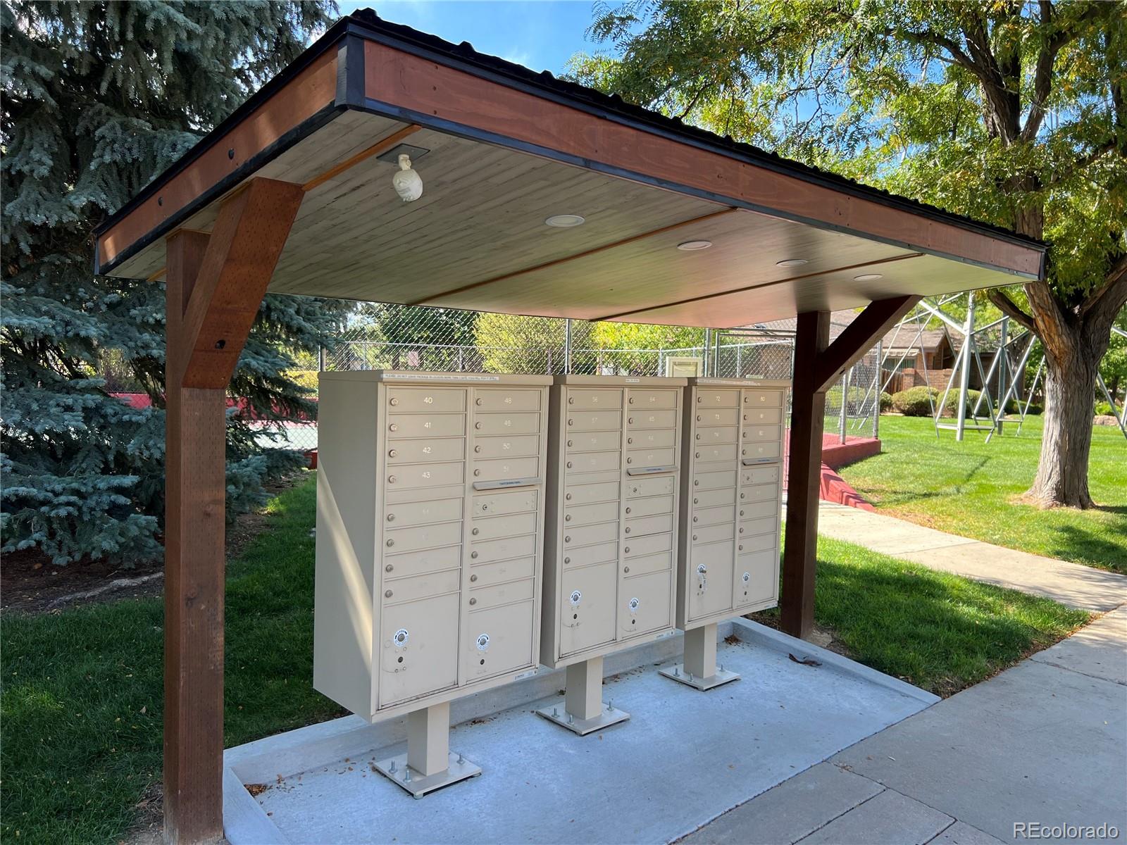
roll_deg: -1.4
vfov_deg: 53.1
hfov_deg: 67.3
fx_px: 846
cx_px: 564
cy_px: 422
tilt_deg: -2.8
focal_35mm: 26
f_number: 1.5
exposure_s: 1/495
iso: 50
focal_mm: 5.7
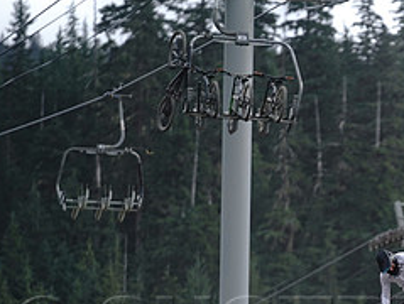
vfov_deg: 3.2
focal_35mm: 466
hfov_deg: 4.2
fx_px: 5447
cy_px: 308
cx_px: 424
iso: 200
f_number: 2.8
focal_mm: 200
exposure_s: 1/1000
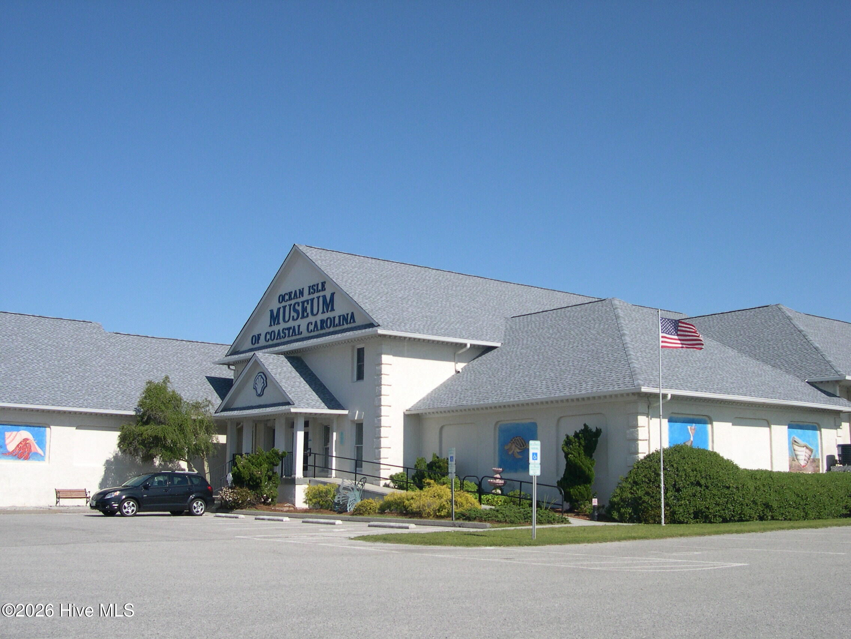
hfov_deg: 49.0
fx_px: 934
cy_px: 320
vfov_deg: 37.7
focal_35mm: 38
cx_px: 426
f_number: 7.6
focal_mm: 8
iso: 141
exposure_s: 1/357
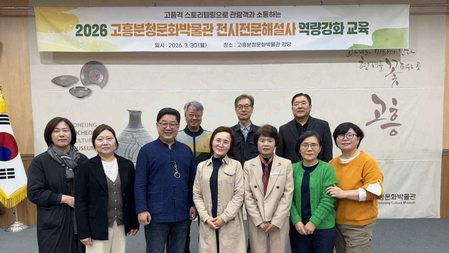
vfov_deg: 42.4
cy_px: 166
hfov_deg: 69.9
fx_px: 321
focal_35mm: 27
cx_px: 226
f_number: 1.78
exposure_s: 1/120
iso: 160
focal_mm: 6.76
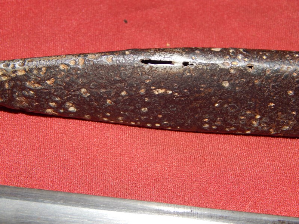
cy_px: 112
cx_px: 150
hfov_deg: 20.9
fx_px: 812
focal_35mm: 94
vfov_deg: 15.7
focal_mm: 16.6
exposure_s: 1/30
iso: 200
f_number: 8.8
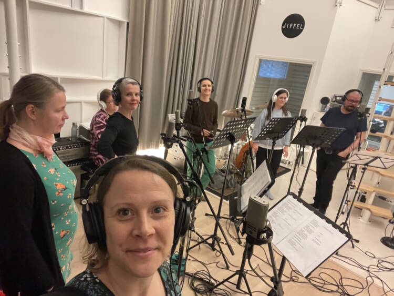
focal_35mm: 23
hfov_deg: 73.9
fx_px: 262
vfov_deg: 58.9
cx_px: 197
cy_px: 148
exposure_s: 1/17
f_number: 2.2
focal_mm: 2.71
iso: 640
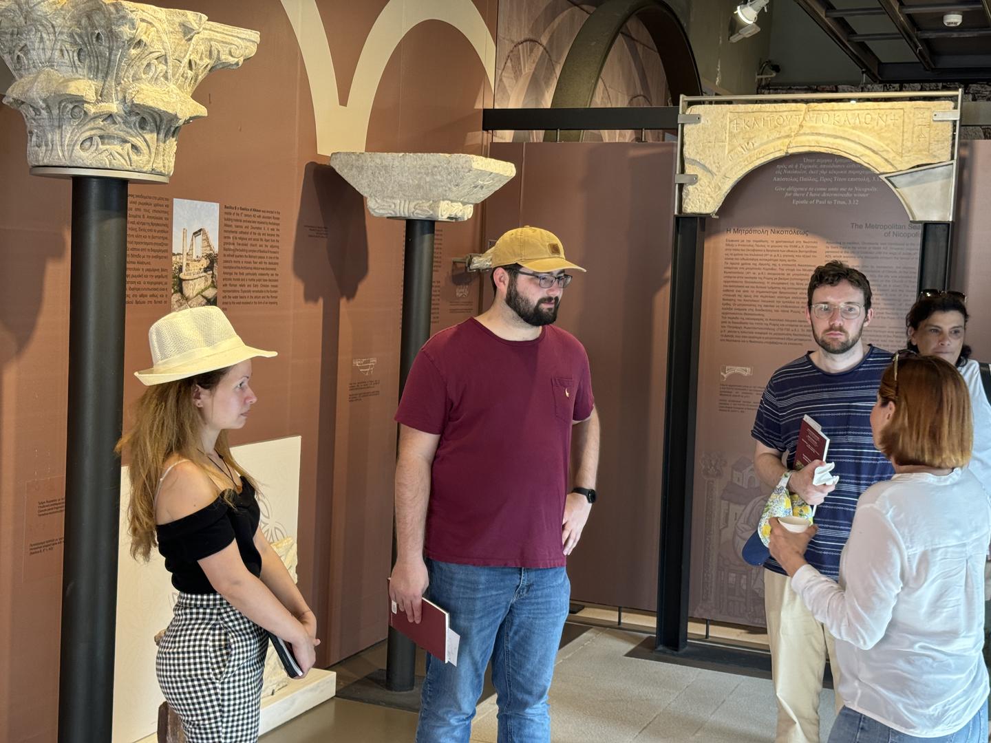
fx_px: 1374
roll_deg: -2.6
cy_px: 372
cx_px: 496
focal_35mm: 48
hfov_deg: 39.7
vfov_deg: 30.3
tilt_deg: -4.7
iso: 125
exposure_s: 1/50
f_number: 1.78
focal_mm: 6.76
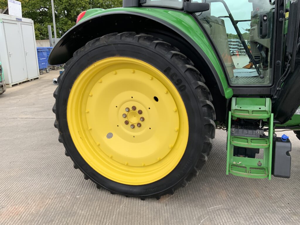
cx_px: 150
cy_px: 112
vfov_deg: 48.2
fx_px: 251
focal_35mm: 29
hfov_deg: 61.7
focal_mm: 3
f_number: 1.8
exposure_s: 1/674
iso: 16
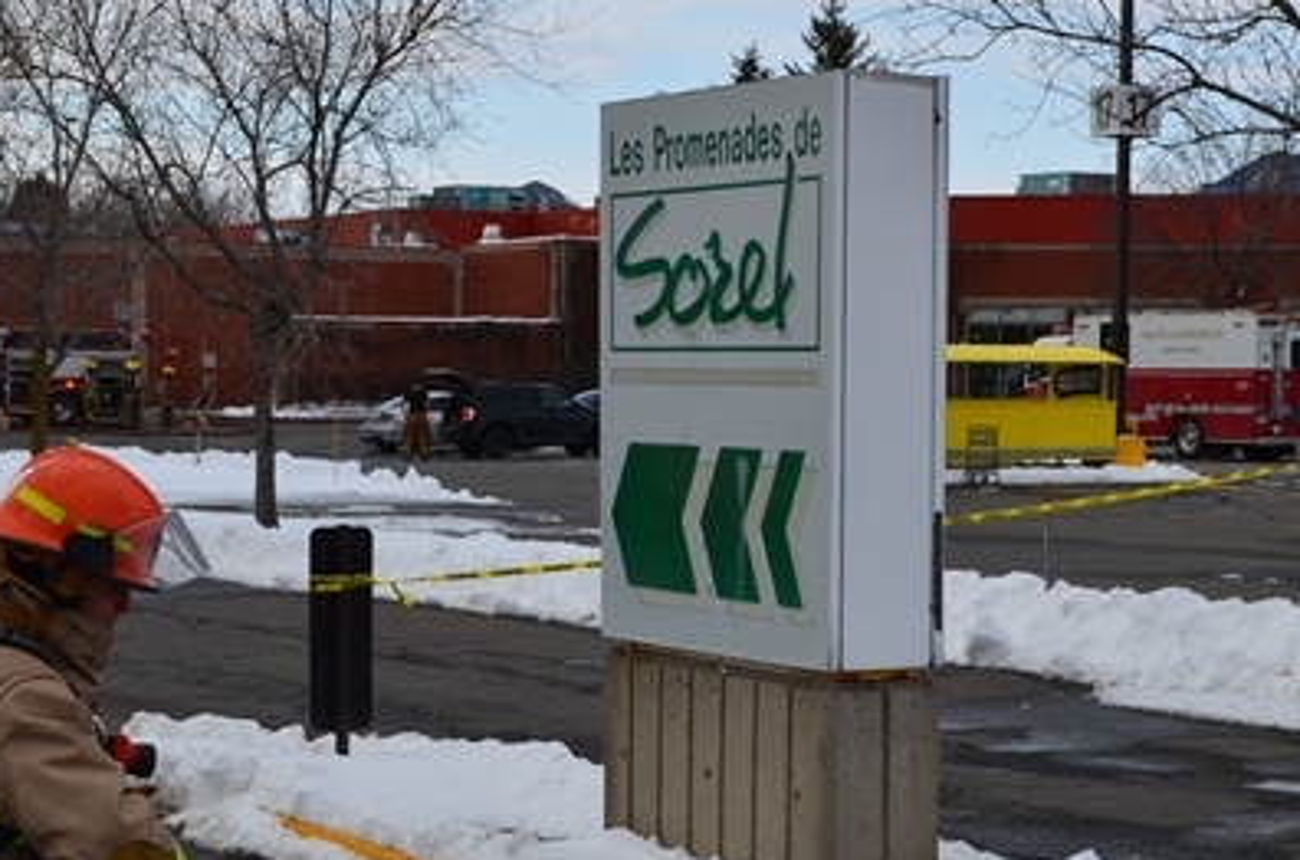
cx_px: 801
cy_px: 407
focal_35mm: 85
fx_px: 3055
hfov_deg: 24.0
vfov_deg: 16.0
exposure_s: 1/160
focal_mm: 35
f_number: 11
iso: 100
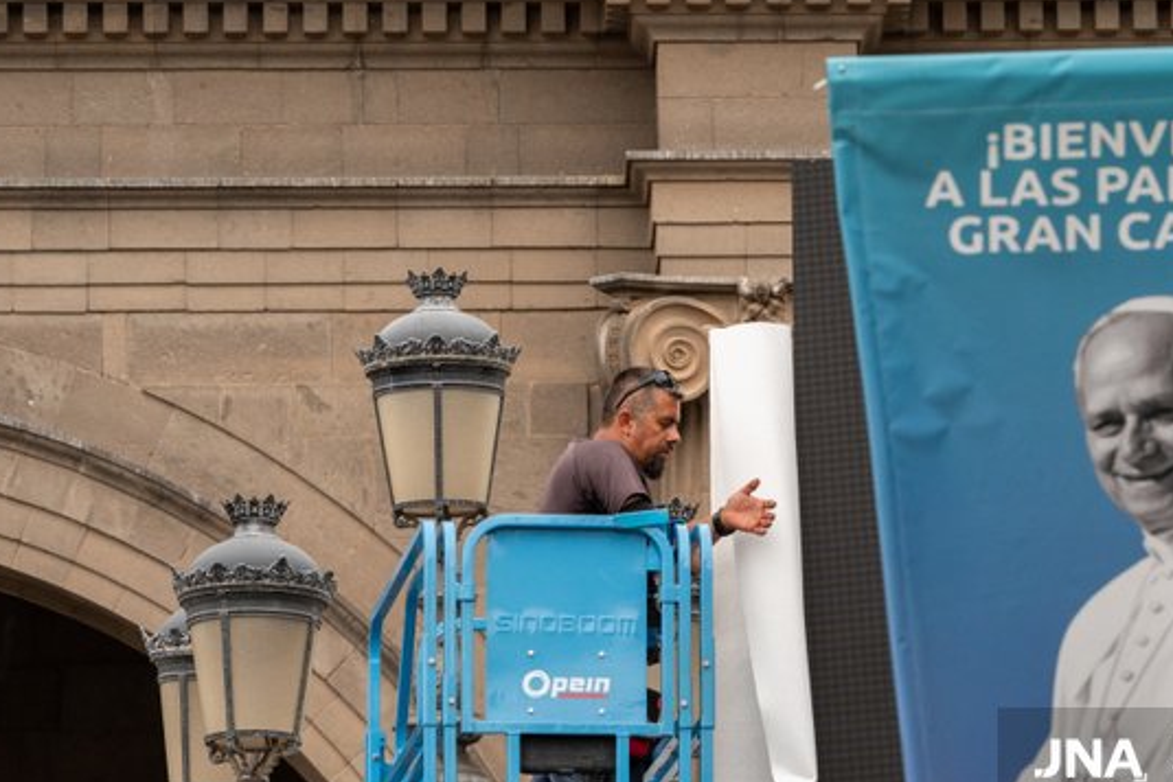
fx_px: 9744
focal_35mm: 299
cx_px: 778
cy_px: 533
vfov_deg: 4.6
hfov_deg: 6.9
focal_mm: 200
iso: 2000
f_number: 13
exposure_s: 1/400
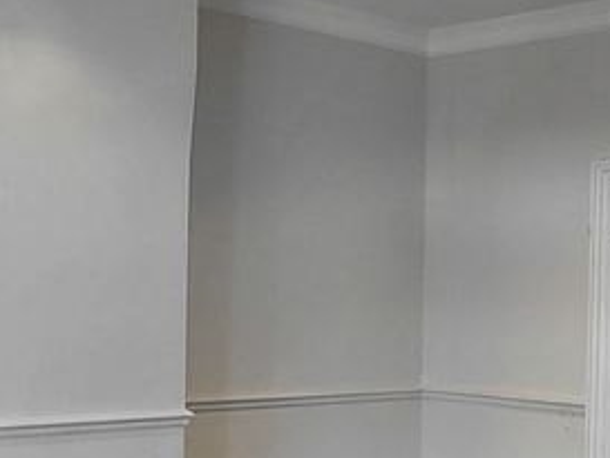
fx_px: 1146
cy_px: 303
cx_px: 436
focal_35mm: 65
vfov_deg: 22.5
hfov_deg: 29.5
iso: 64
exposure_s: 1/50
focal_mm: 1.64
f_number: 2.2
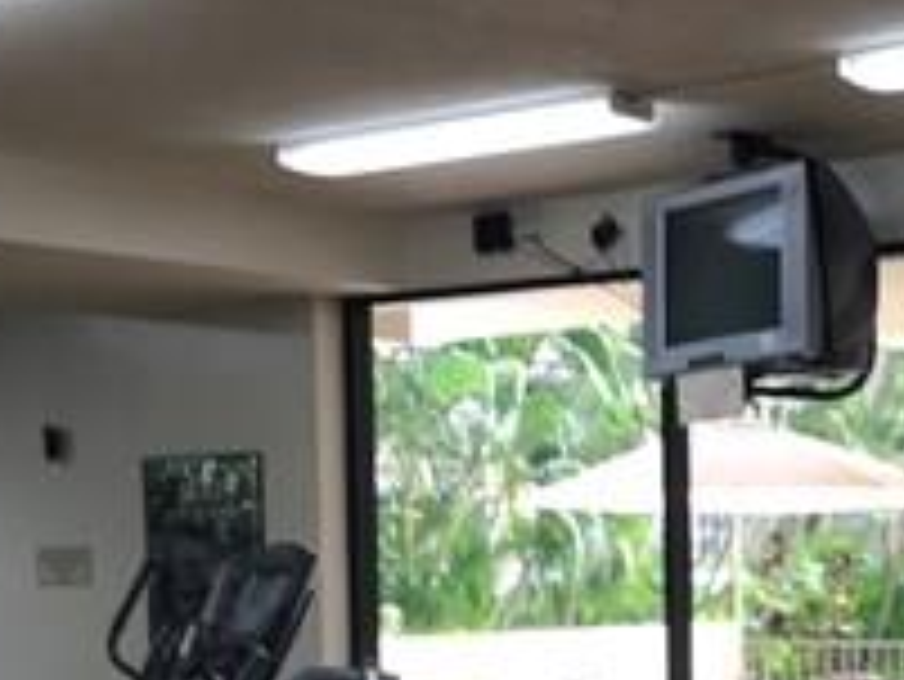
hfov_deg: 21.6
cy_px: 698
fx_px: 2326
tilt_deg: -1.9
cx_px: 796
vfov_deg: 16.2
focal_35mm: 89
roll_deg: +0.0
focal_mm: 3.99
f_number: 1.8
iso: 20
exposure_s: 1/60
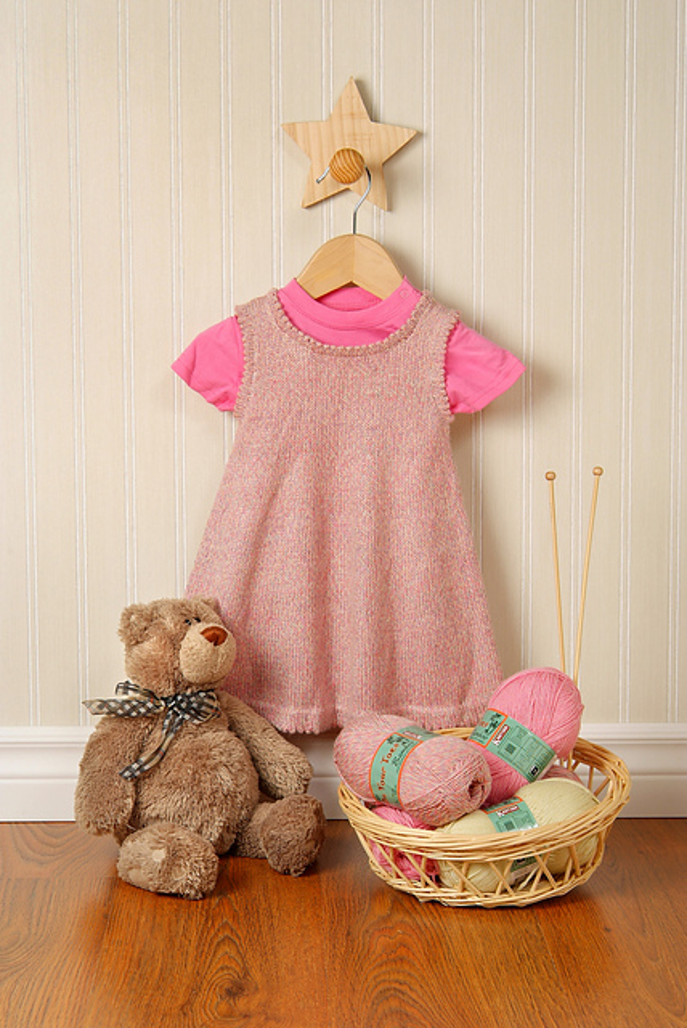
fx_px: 2142
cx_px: 344
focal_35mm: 75
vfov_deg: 27.0
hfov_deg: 18.2
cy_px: 514
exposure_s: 1/60
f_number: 6.7
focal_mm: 50
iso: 100
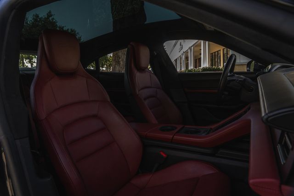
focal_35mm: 24
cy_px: 98
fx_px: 196
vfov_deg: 53.1
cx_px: 147
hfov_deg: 73.8
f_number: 8
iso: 640
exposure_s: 1/30
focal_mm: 24
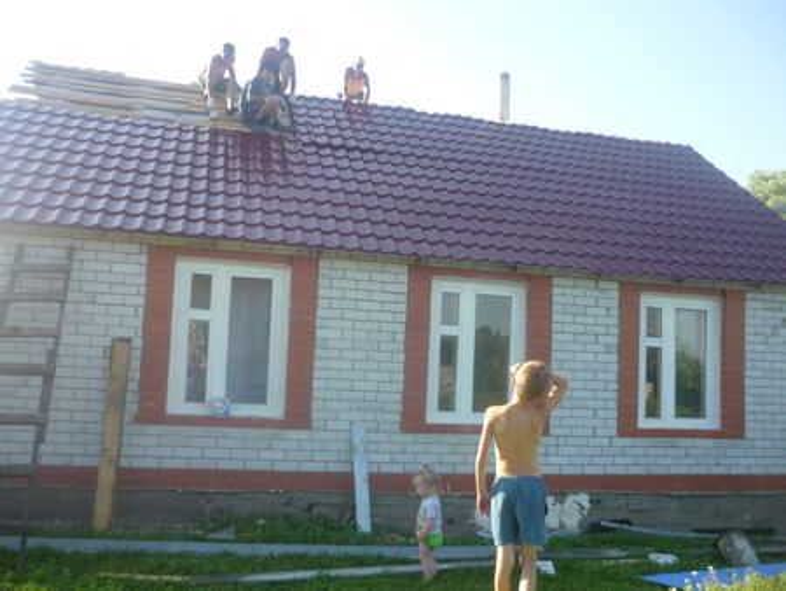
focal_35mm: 33
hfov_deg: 55.3
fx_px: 750
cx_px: 393
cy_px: 296
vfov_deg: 43.0
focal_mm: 5.5
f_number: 2.8
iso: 100
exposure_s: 1/320
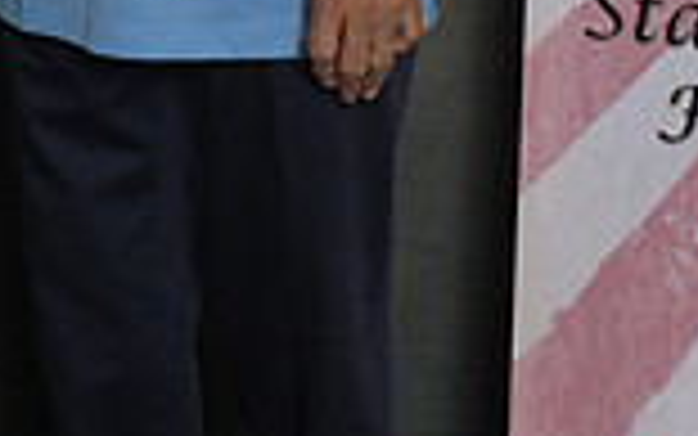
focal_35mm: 169
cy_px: -535
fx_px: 3216
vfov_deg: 7.4
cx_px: 50
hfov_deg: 12.3
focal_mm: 48
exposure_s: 1/160
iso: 640
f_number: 10
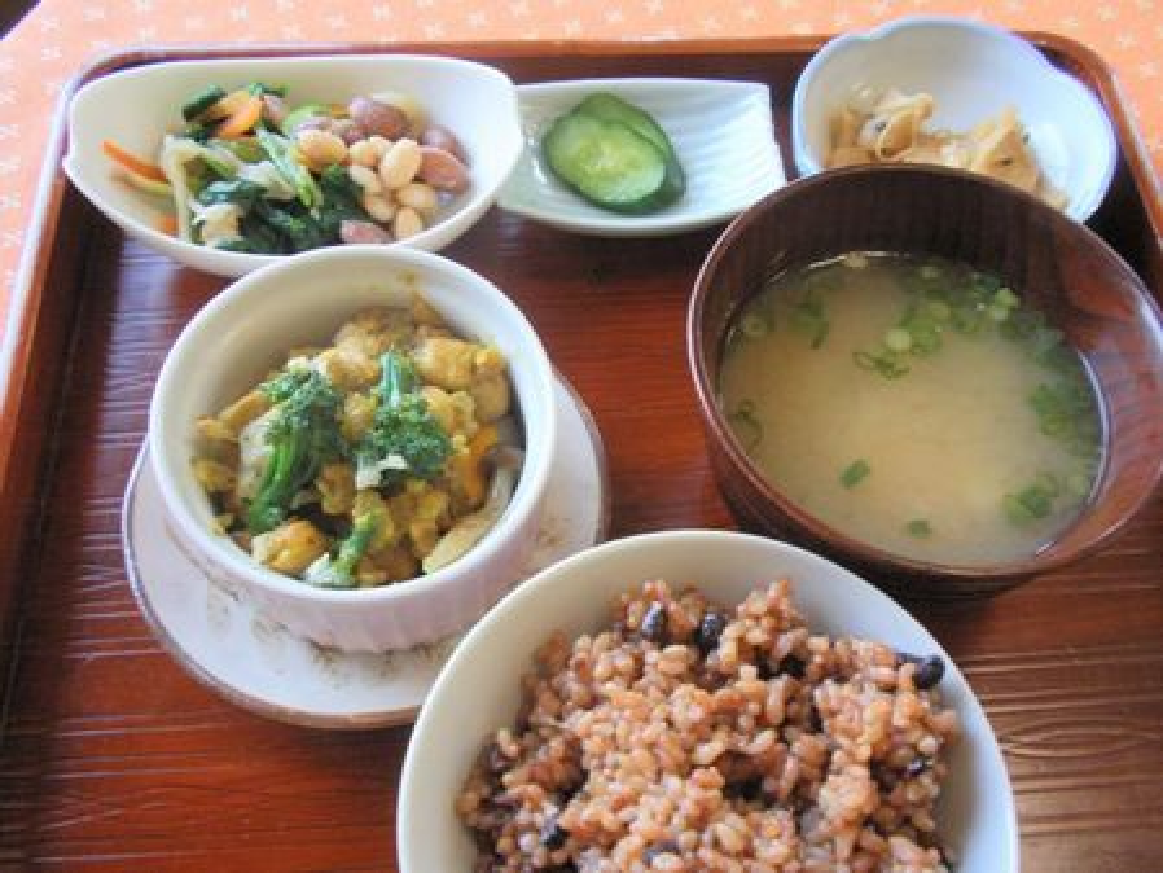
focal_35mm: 37
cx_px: 582
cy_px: 436
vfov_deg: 38.7
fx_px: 1243
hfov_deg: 50.1
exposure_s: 1/40
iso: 100
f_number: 3.5
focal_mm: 6.6
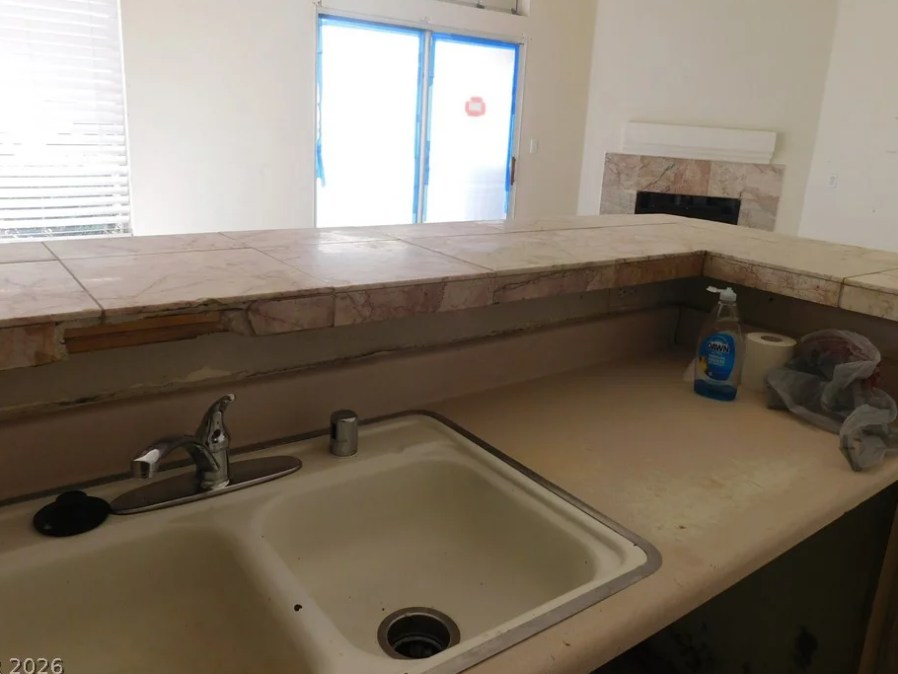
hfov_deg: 65.3
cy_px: 304
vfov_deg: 51.3
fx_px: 701
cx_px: 461
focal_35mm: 27
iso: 125
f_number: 3
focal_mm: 4.1
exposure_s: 1/100
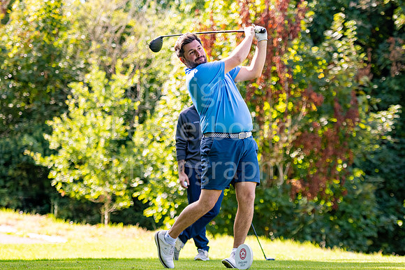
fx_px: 1765
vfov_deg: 8.7
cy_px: 135
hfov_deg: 13.1
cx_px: 202
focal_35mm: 157
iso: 200
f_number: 2.8
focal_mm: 105
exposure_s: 1/1000
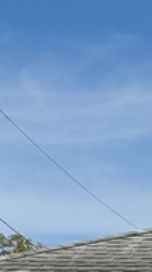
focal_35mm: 278
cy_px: 413
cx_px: 480
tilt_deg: +3.4
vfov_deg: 7.6
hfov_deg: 4.2
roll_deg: -1.3
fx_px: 2000
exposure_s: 1/6410
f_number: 1.78
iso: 64
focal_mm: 6.76
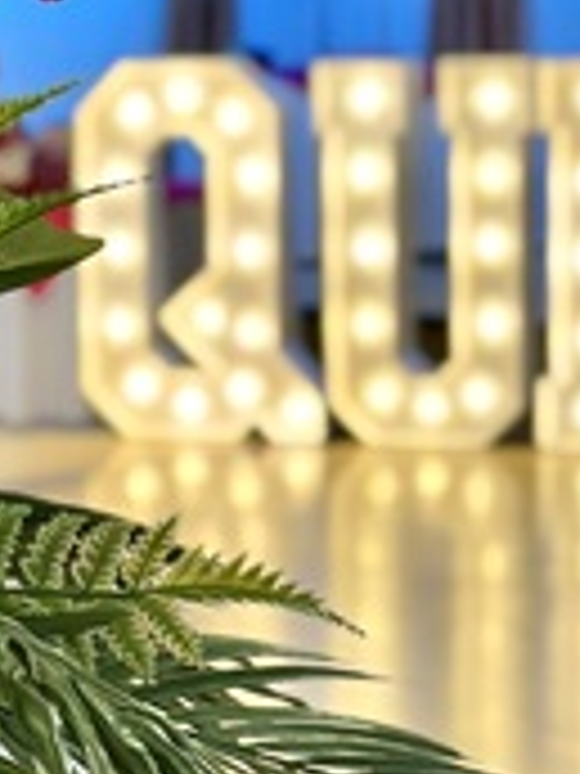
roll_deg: +0.4
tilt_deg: -6.7
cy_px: 436
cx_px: 243
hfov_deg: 8.9
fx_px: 3731
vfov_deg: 11.8
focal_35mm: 167
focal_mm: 6.86
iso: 125
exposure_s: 1/60
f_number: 1.78
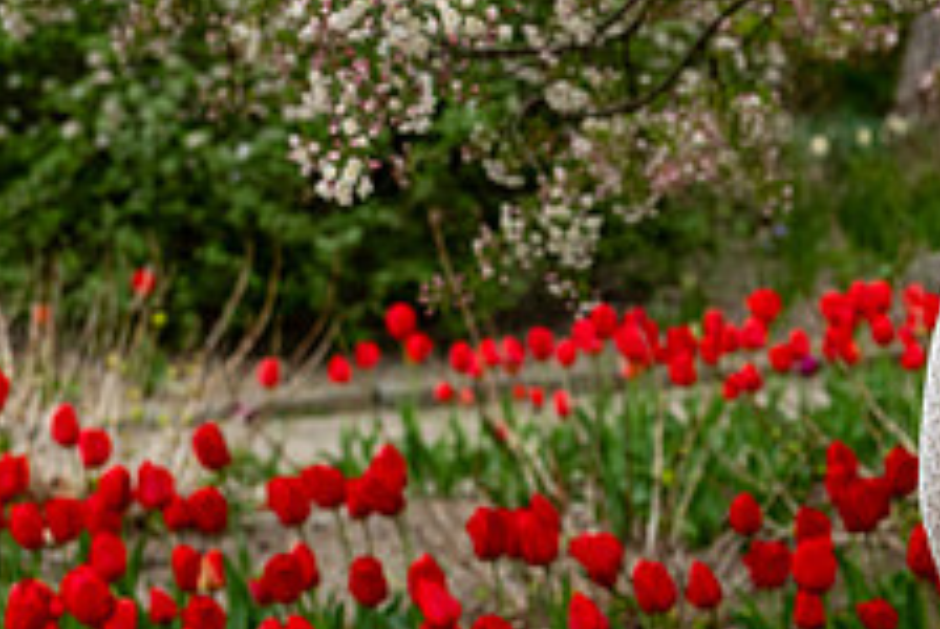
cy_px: 220
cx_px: 940
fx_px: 5072
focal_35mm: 194
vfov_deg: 7.1
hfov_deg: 10.5
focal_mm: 50
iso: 250
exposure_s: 1/400
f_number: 4
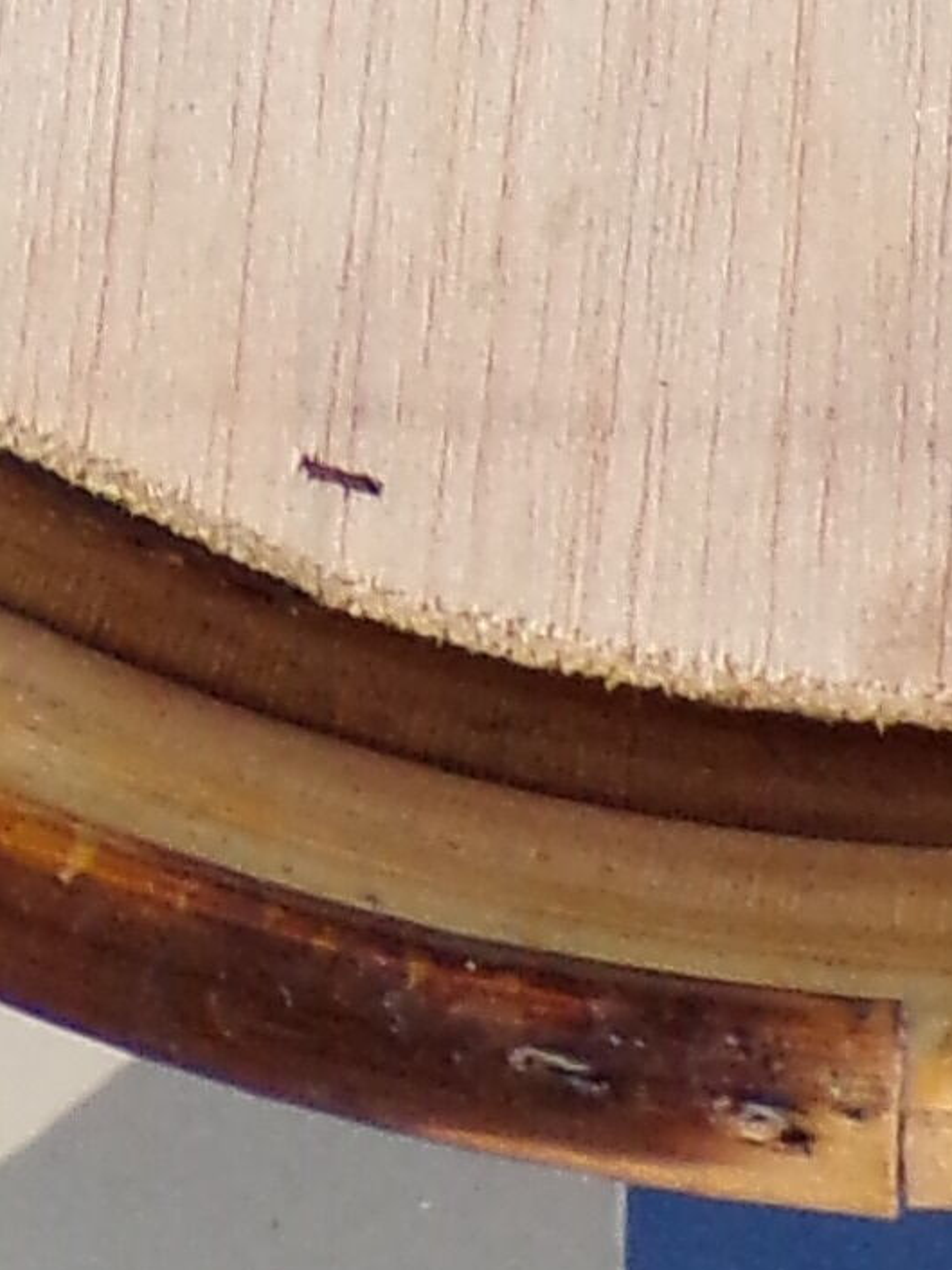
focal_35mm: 209
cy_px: -1238
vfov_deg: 8.9
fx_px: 7668
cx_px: 1004
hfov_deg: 7.1
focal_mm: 5.8
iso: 200
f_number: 3.2
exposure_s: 1/34
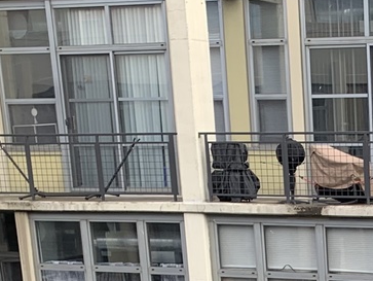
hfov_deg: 17.8
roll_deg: +1.5
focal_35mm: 103
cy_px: 495
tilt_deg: -17.6
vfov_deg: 13.1
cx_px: 492
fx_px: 1111
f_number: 1.8
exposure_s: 1/342
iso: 25
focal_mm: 4.25
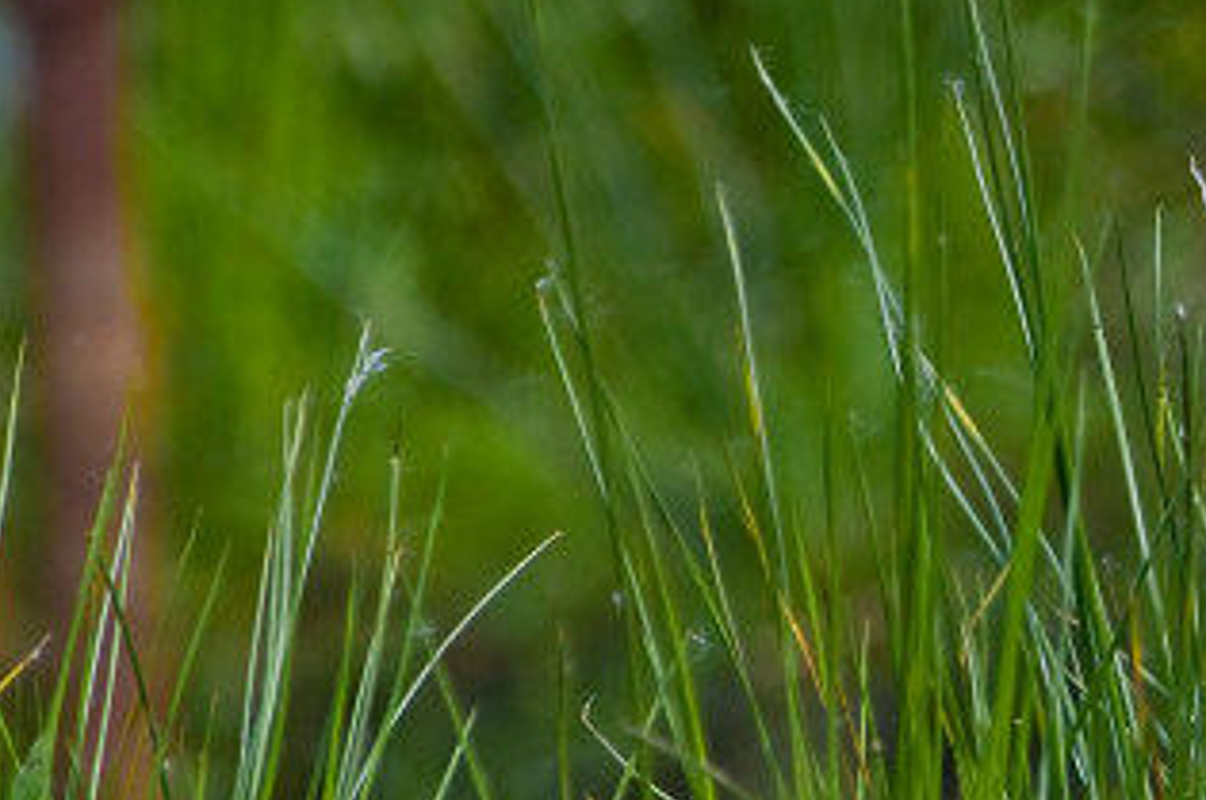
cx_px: 1428
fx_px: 50975
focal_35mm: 1524
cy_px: 595
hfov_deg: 1.4
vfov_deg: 0.9
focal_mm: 400
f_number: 8
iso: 200
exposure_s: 1/250
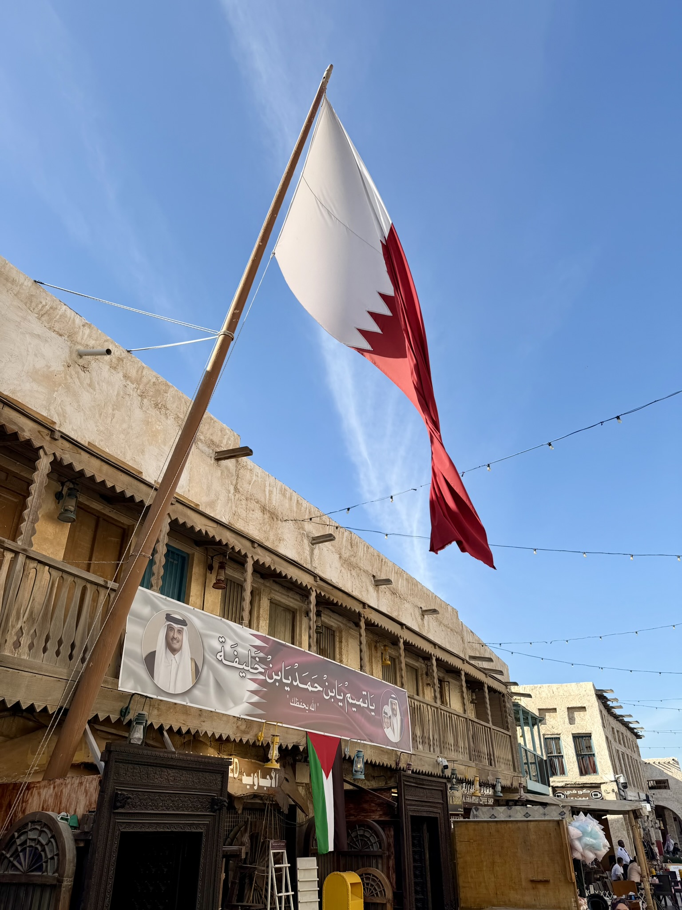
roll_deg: +0.6
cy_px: 455
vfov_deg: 71.6
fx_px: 630
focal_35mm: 24
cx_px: 341
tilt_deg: +30.3
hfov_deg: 56.8
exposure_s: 1/3584
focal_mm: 6.76
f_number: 1.78
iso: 80
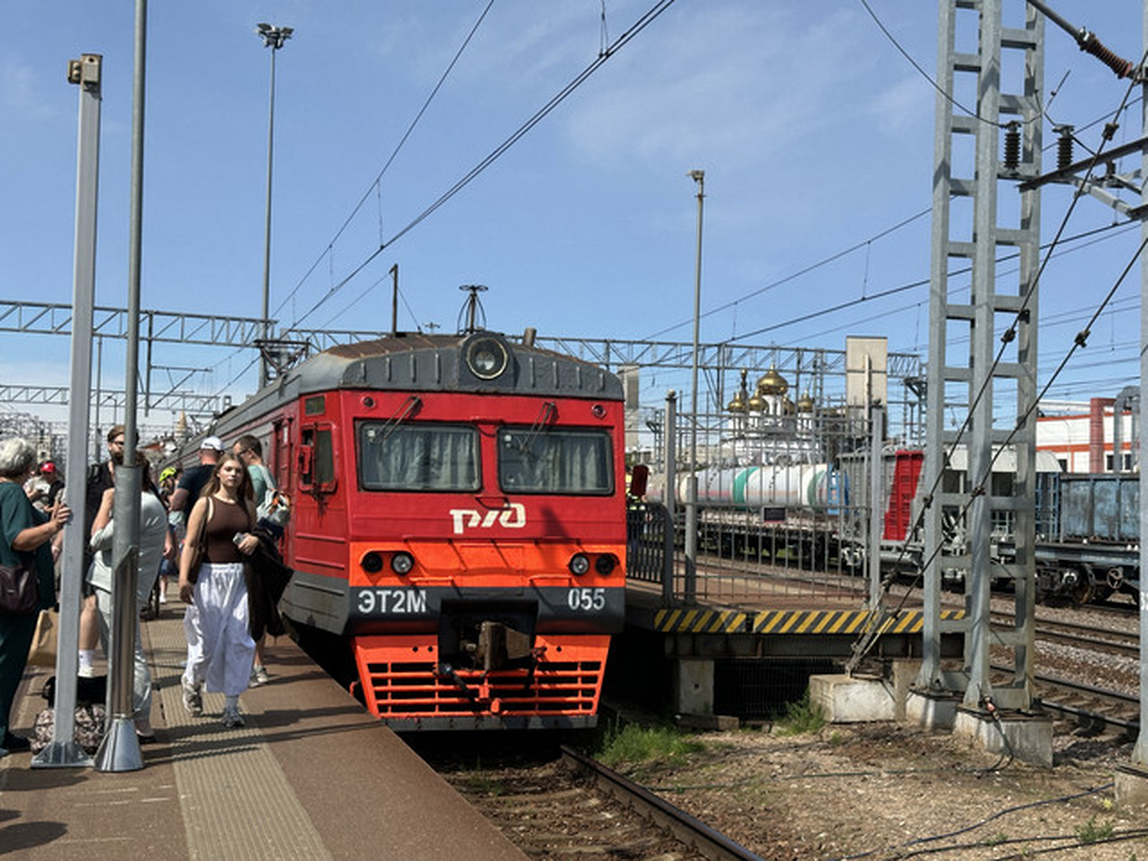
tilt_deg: +1.6
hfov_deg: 39.7
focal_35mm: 48
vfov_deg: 30.3
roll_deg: -0.9
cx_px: 574
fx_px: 1592
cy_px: 430
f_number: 1.78
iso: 64
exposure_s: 1/3257
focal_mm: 6.86
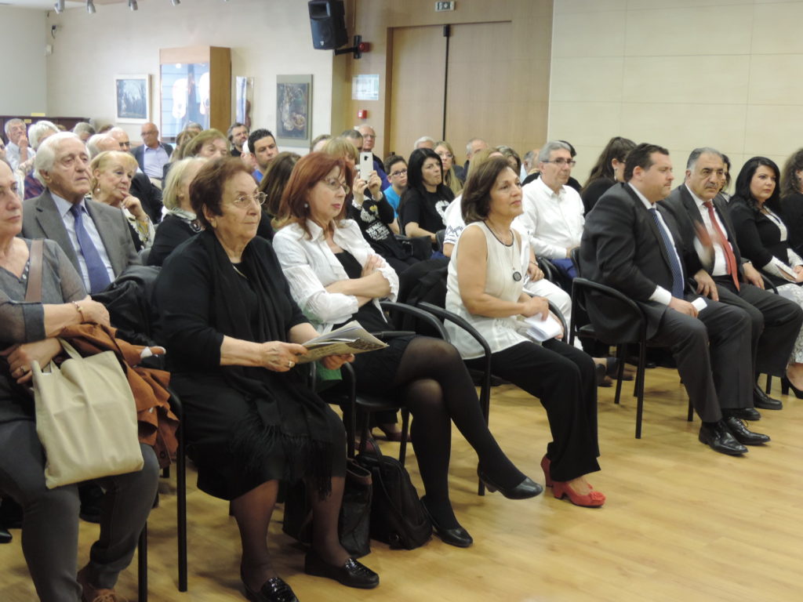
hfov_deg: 40.4
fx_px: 1090
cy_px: 301
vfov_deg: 30.9
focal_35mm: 47
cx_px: 402
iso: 450
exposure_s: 1/13
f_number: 3.5
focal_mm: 8.3
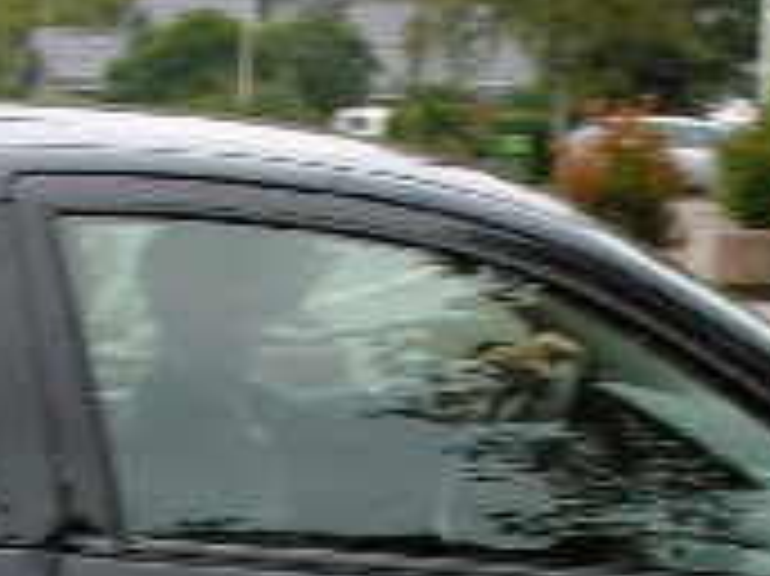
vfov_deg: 8.8
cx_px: 477
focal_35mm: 164
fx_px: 3645
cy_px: 868
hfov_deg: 12.0
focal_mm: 8.9
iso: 50
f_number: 3.6
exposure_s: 1/64.5
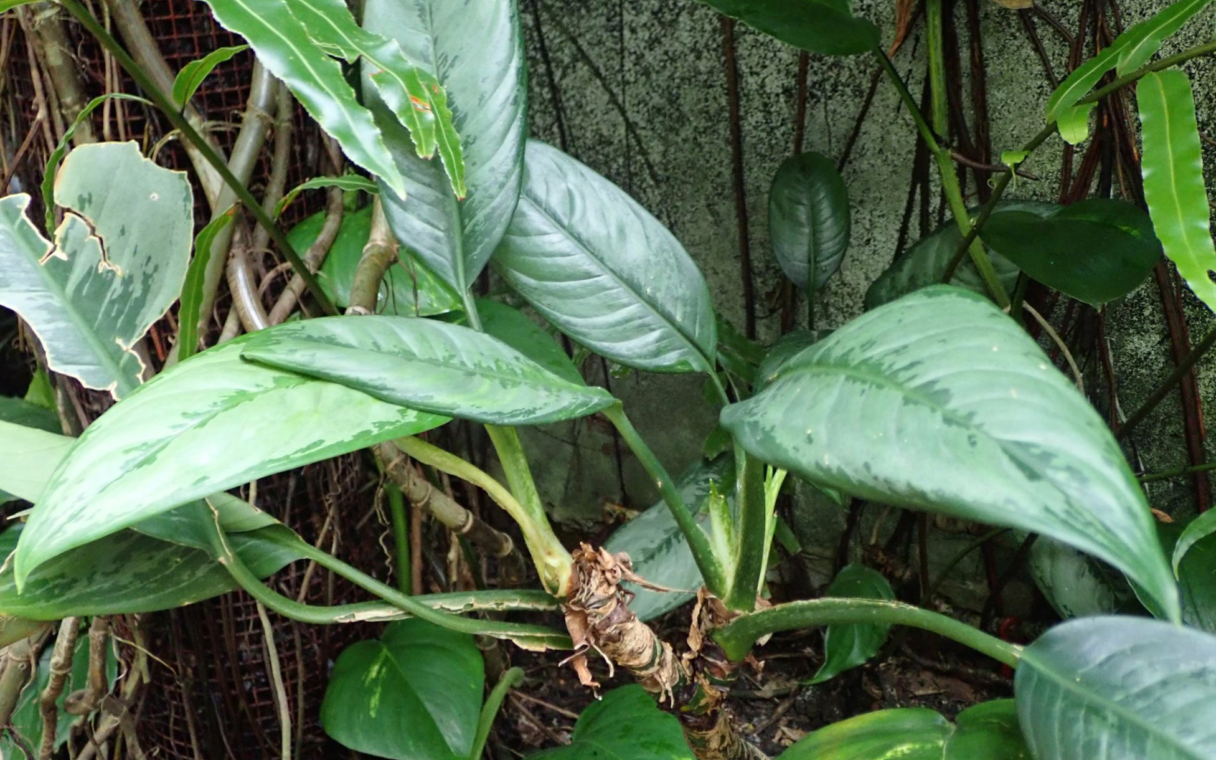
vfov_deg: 33.5
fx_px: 1259
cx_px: 604
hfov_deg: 51.5
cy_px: 336
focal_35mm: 38
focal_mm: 6.42
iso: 800
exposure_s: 1/20
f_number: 2.6
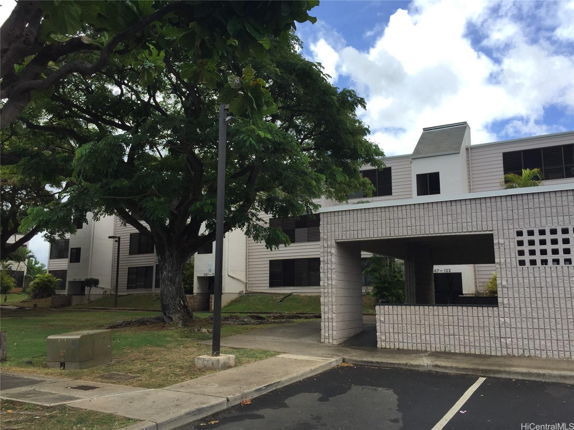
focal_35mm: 29
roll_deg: -1.1
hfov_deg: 61.7
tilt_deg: +9.3
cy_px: 215
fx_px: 481
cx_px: 287
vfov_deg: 48.2
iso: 32
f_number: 2.2
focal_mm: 4.15
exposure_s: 1/1319
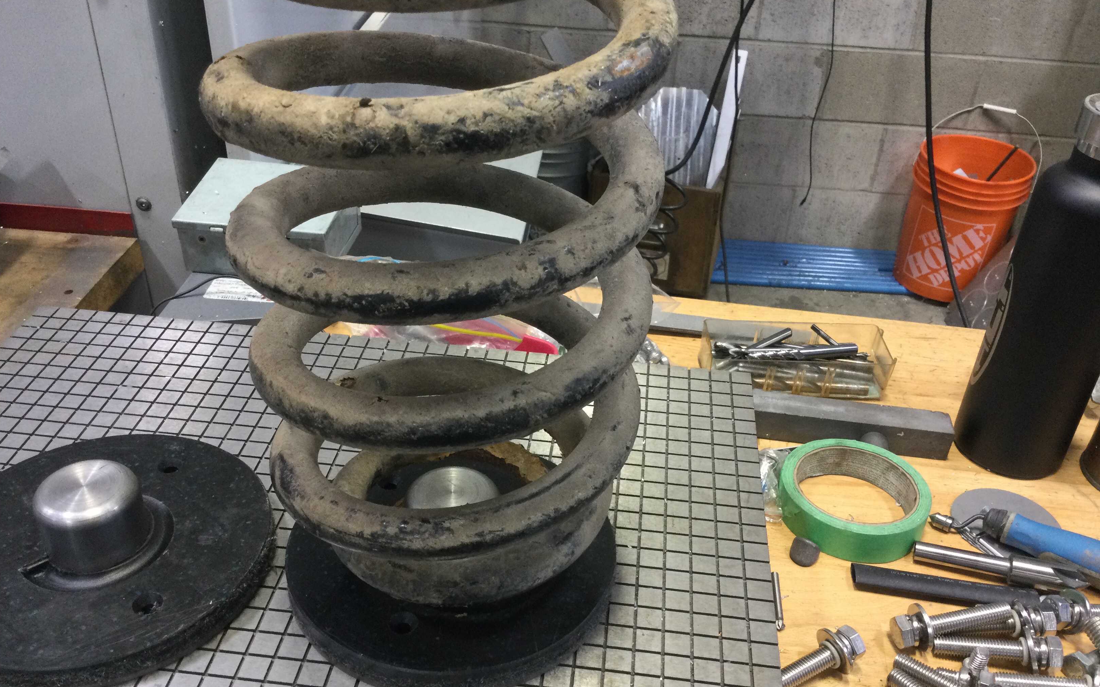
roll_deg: -3.6
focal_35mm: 33
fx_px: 989
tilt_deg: -35.6
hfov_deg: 58.1
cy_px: 378
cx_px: 548
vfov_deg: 38.3
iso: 100
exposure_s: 1/30
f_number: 2.4
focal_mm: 3.3
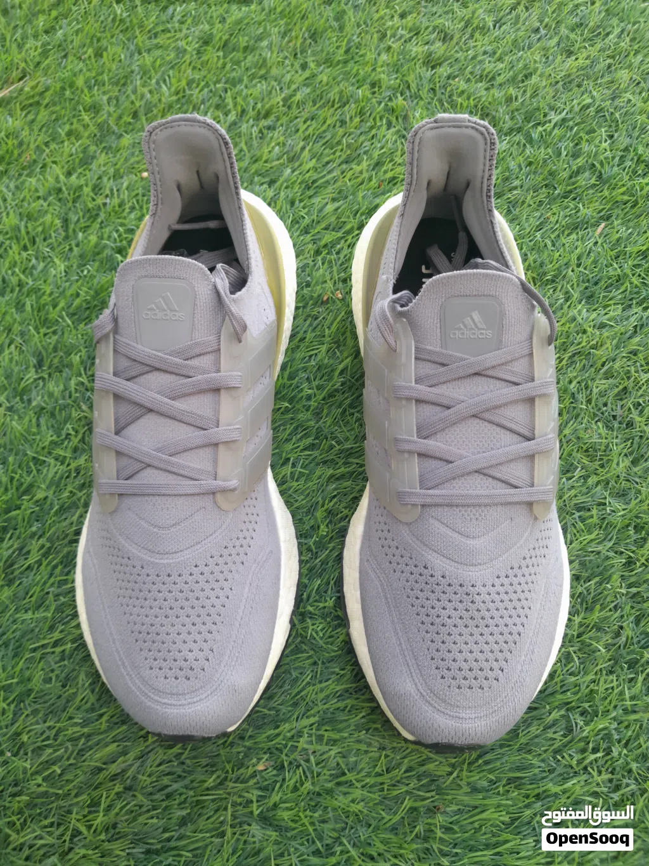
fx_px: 675
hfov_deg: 51.4
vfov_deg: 65.3
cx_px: 324
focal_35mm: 27
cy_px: 433
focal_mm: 4
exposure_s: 1/50
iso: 64
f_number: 1.8
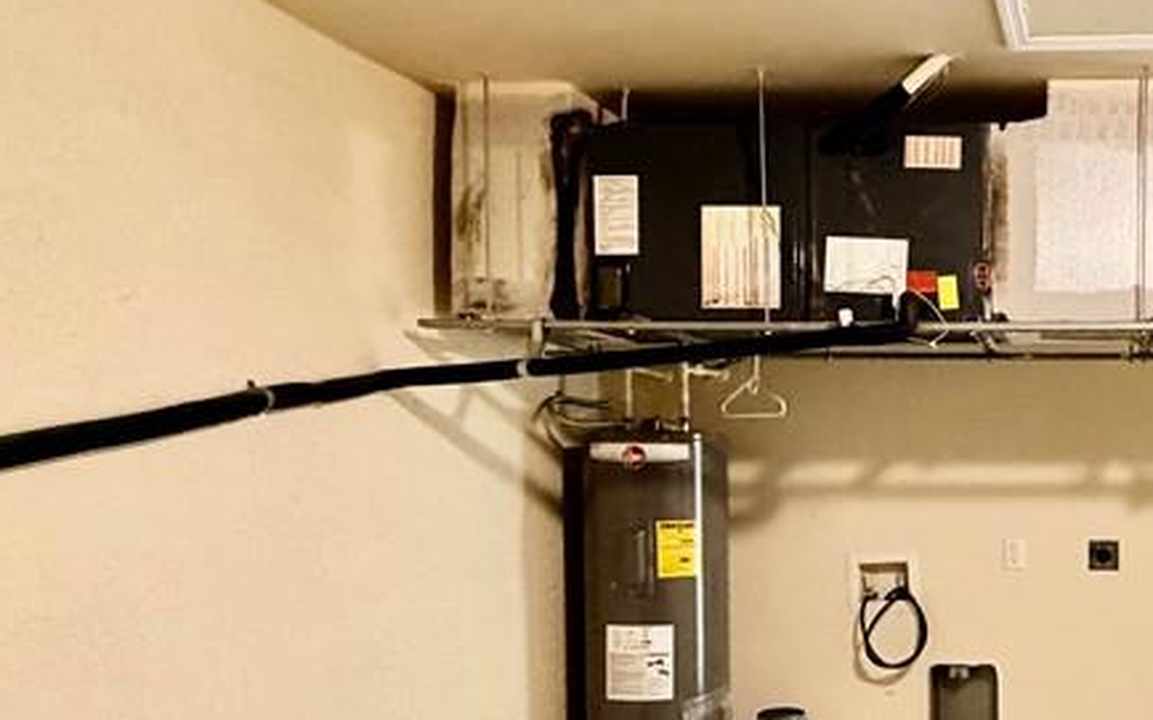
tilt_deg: -2.0
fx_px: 1100
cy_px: 518
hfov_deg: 48.4
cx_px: 1076
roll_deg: +0.1
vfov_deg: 35.6
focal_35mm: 35
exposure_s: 1/60
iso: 800
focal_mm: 2.22
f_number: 2.2
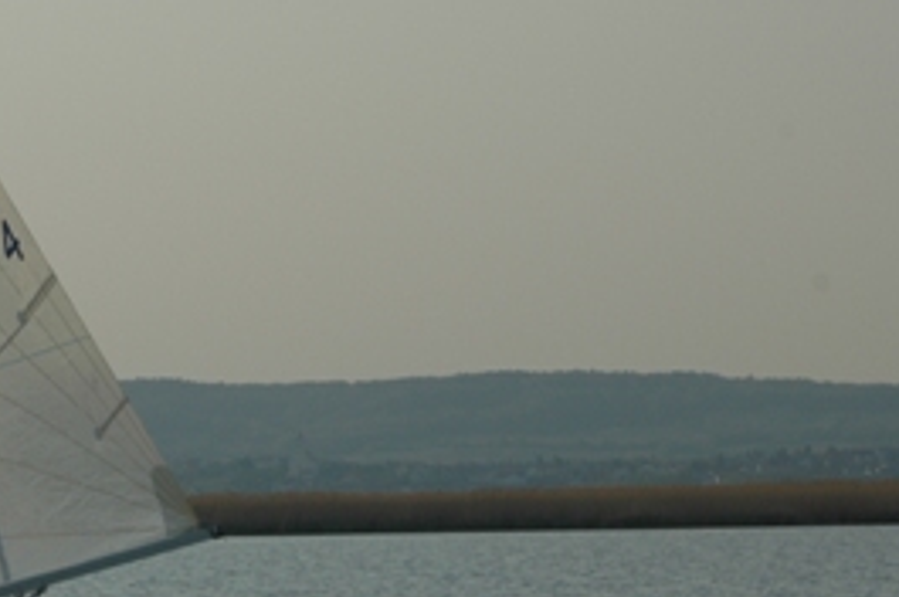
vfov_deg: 5.4
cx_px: -126
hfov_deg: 8.1
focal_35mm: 254
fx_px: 6335
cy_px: 380
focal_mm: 70
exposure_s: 1/400
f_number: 10
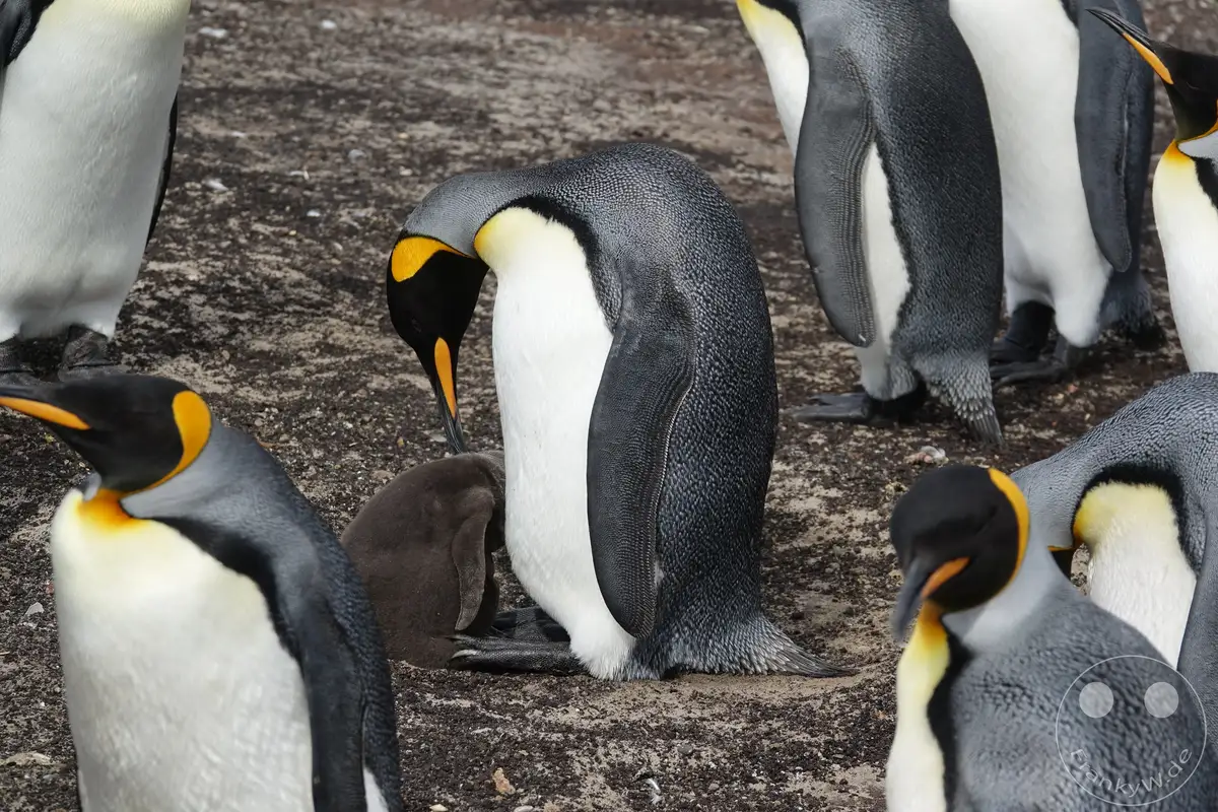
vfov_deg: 6.9
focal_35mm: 200
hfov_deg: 10.3
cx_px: 609
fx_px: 6766
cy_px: 406
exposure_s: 1/800
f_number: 4
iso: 100
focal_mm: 73.24
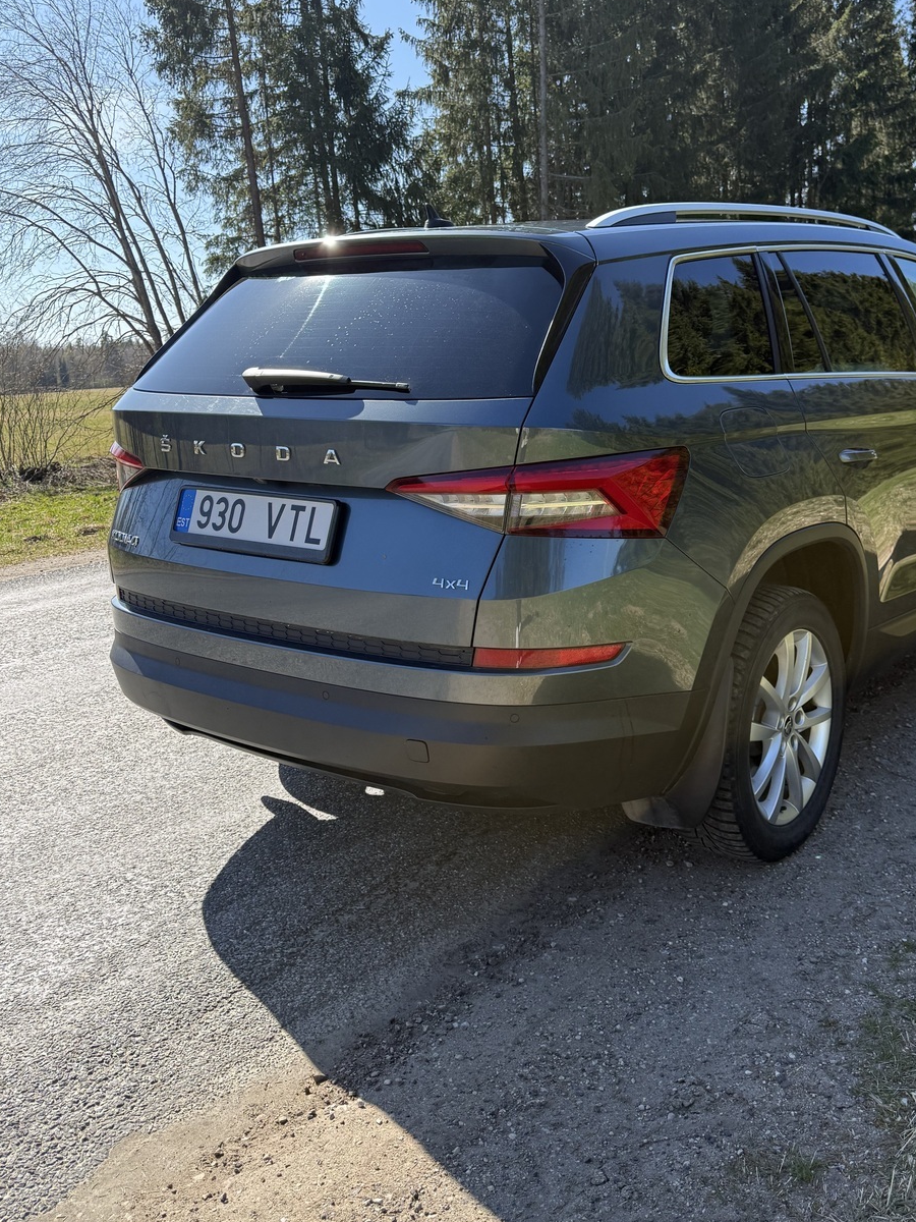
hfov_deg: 43.8
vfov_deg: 56.8
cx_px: 573
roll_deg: +3.9
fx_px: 1129
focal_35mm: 32
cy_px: 567
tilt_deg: -6.8
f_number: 1.78
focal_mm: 6.76
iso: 100
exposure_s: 1/1770
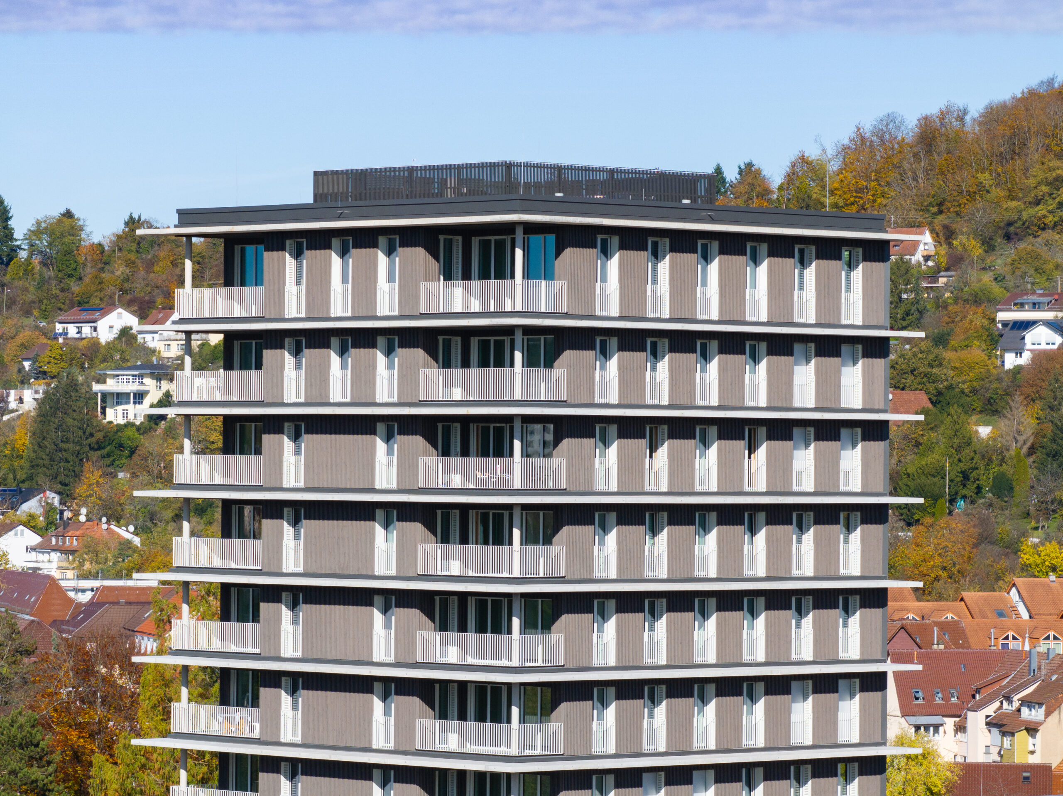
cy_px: 398
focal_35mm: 166
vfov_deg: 8.9
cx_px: 532
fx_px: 5095
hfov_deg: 11.9
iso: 100
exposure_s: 1/640
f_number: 3.4
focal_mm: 30.71
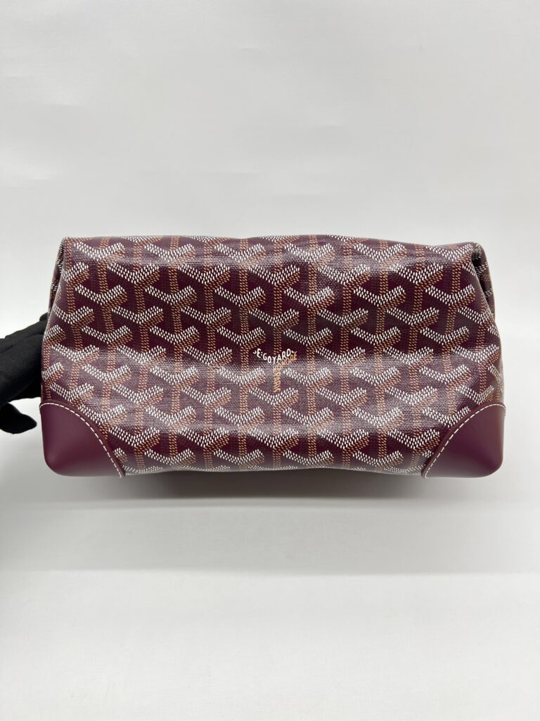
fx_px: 541
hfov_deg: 53.1
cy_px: 360
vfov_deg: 67.3
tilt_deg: -39.0
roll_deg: -0.9
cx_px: 270
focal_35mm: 26
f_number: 1.5
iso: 40
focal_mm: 5.7
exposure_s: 1/100
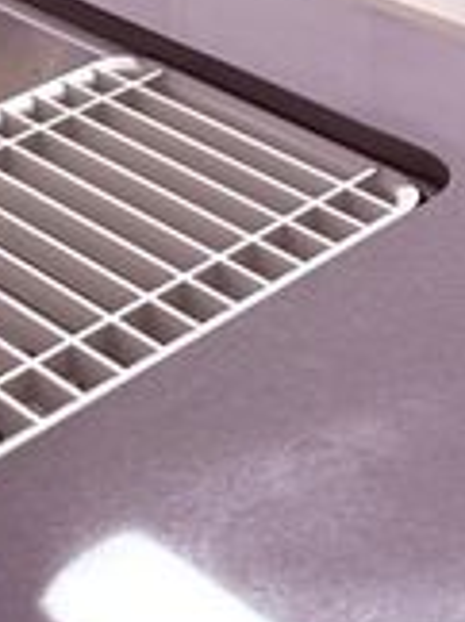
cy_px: -501
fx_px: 1778
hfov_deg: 14.9
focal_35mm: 99
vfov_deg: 16.6
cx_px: 169
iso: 125
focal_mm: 6.76
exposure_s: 1/120
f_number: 1.78
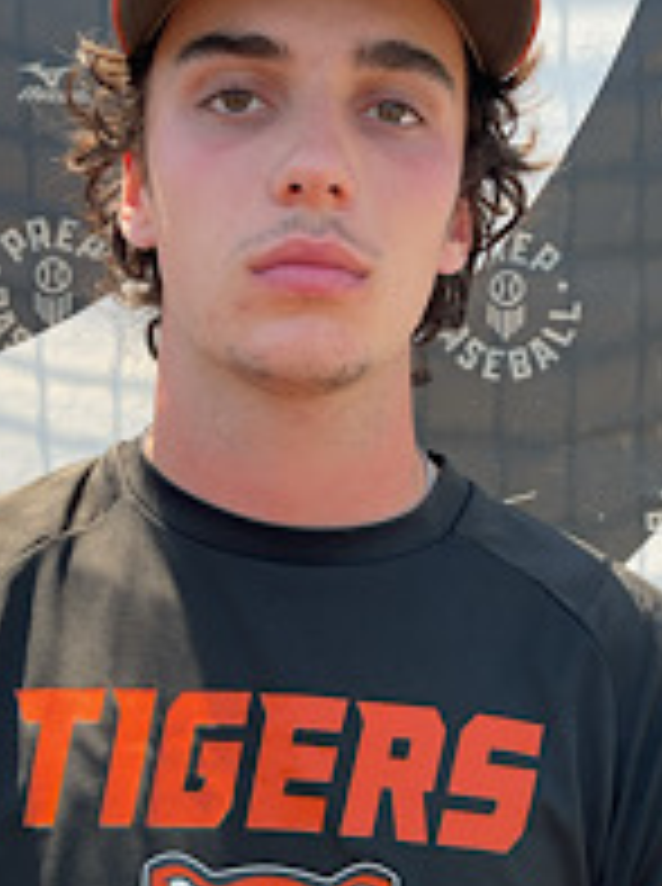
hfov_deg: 24.7
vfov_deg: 32.7
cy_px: 486
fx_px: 1509
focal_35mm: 59
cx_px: 279
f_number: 1.8
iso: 16
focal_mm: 3
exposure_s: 1/232
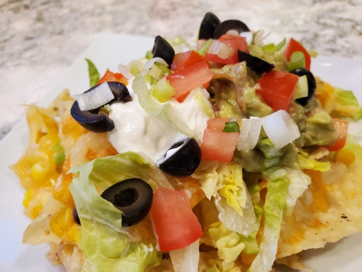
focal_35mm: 26
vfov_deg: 53.1
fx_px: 272
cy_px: 136
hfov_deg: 67.3
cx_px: 181
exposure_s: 1/39
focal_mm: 4.3
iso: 200
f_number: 2.4
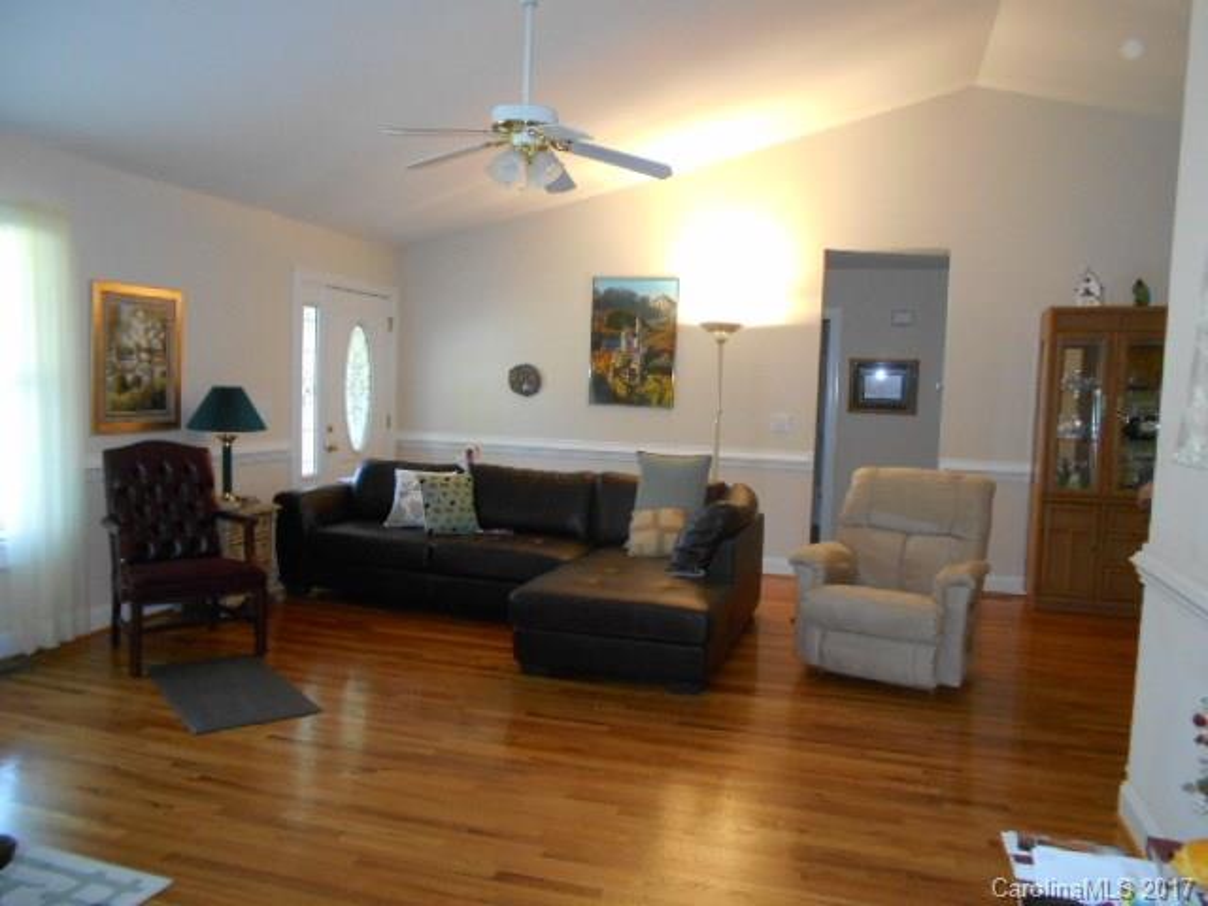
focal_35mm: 26
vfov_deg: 53.1
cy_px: 453
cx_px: 604
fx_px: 907
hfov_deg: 67.3
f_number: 3.2
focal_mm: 4.6
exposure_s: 1/25
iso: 360
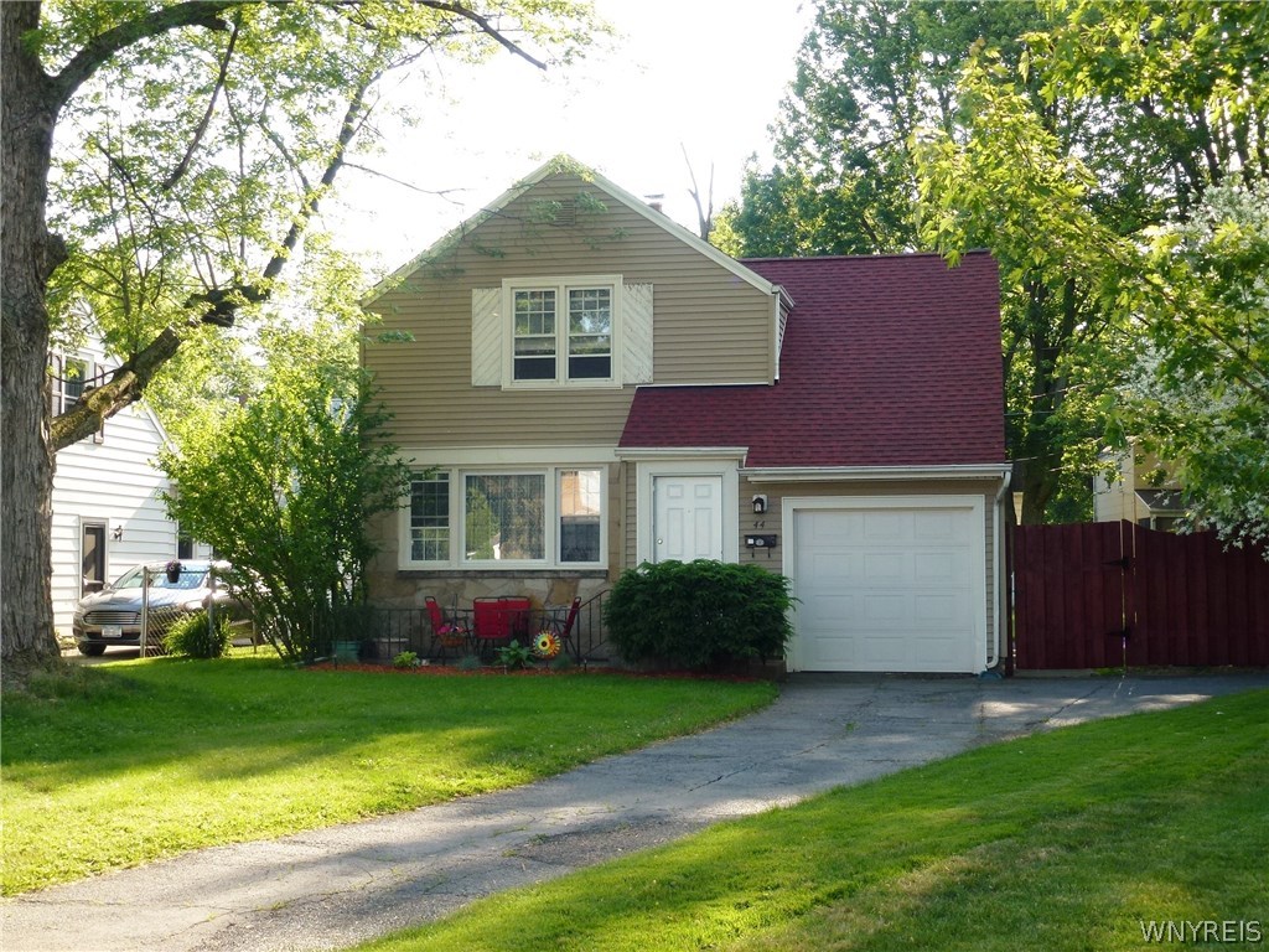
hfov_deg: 41.2
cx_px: 634
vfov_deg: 31.5
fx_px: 1686
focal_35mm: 46
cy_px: 476
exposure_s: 1/160
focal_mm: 8
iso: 100
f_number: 4
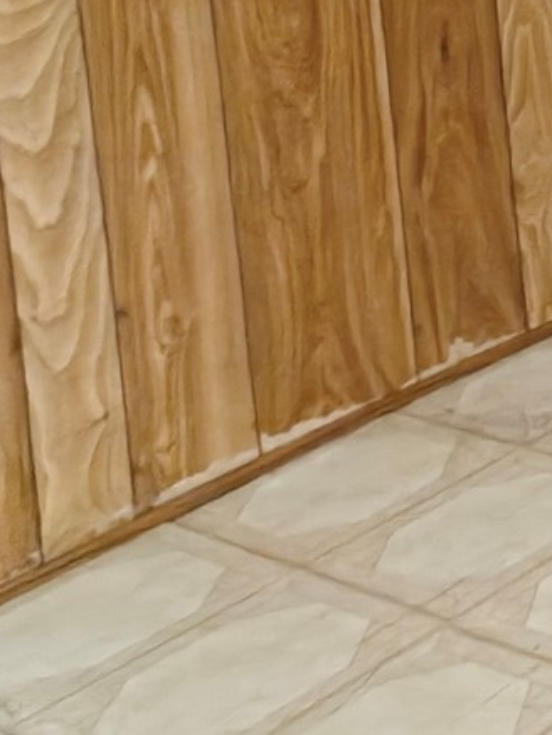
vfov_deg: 22.2
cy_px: -311
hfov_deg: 12.0
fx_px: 1594
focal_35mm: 75
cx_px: 1570
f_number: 2
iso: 320
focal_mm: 2.31
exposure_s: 1/52
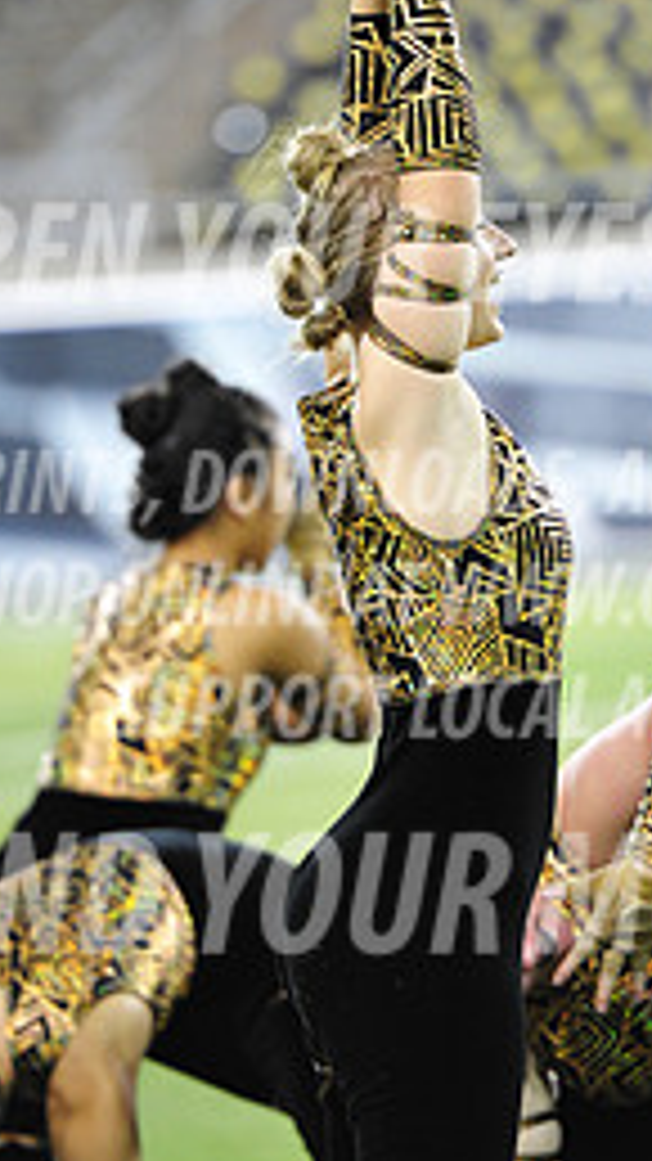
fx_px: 11226
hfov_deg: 3.3
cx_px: 492
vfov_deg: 5.9
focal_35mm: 365
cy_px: 585
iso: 2000
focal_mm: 200
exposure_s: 1/320
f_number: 2.8
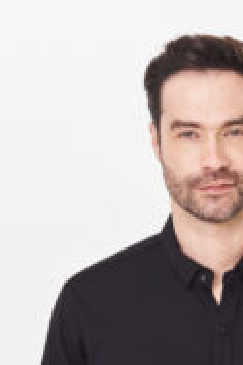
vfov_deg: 12.9
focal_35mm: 157
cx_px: 212
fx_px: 1590
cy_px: 372
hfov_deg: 8.7
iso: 320
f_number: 9
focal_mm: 62
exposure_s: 1/125
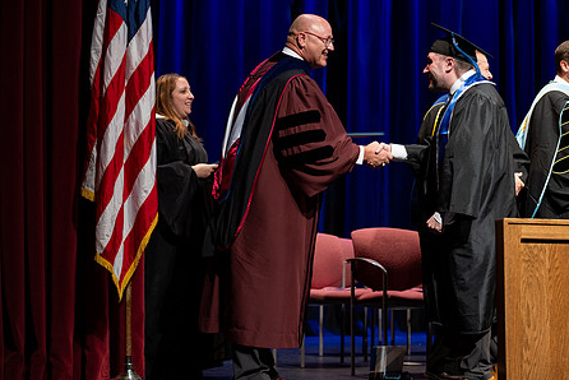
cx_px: 362
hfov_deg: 22.3
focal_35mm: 91
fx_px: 1439
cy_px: 193
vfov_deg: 15.0
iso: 640
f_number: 2.8
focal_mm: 70
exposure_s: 1/250
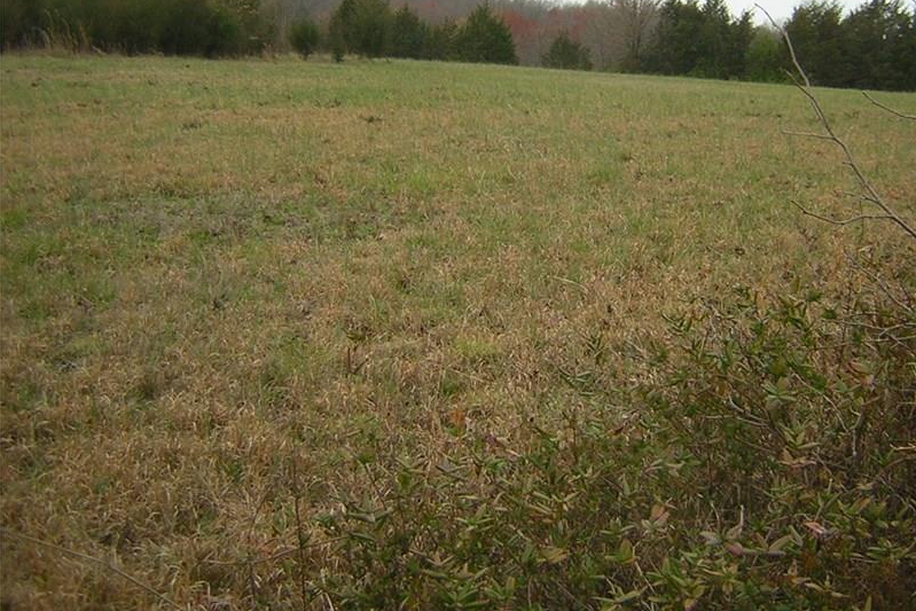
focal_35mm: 48
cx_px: 586
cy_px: 190
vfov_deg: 27.9
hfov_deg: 40.7
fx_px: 1221
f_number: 2.6
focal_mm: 4.7
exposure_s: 1/320
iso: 50
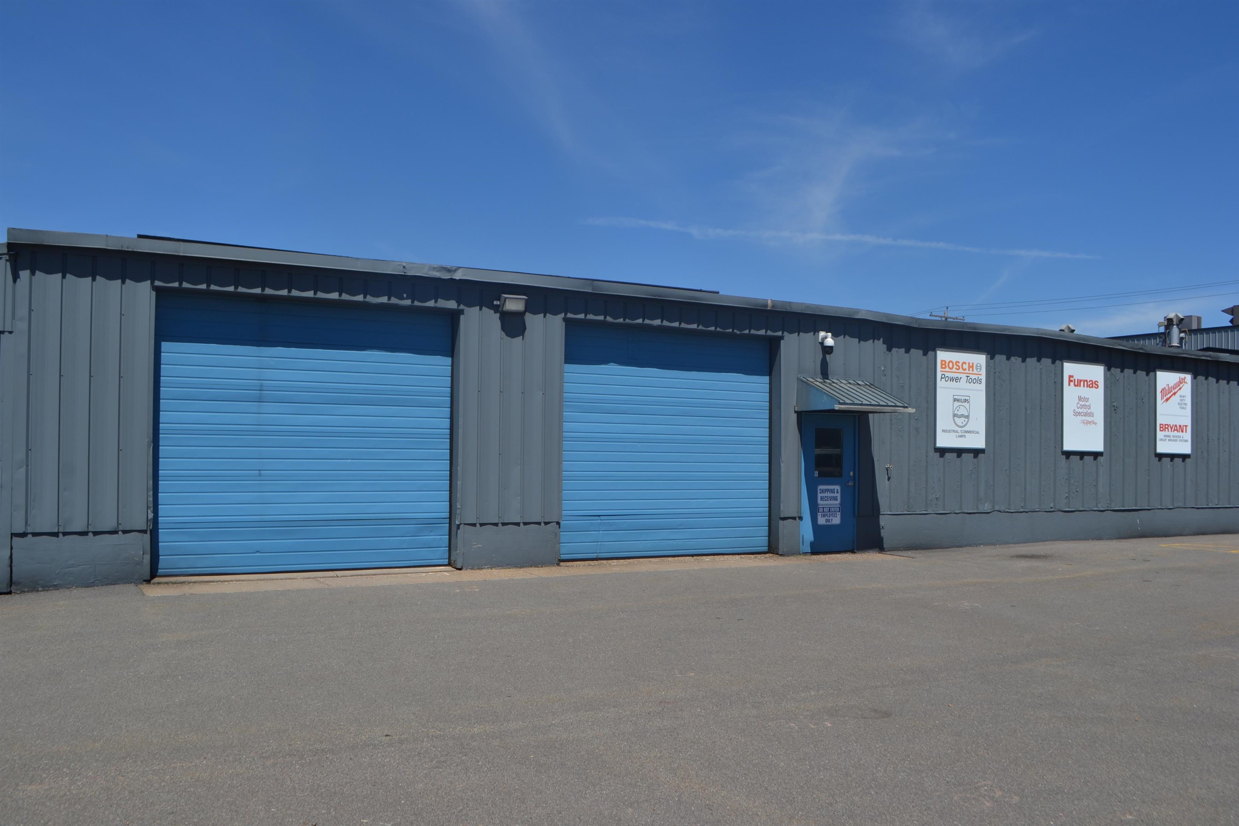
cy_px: 413
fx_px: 1032
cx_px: 620
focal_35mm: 30
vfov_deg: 43.6
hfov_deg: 61.9
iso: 100
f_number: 9
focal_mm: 20
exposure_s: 1/320
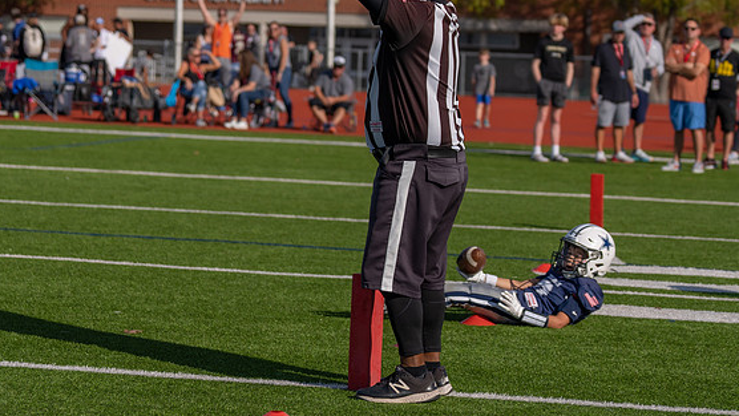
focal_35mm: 123
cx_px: 374
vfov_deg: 9.8
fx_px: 2411
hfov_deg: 17.4
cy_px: 80
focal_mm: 70
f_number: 2.8
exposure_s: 1/3200
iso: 100
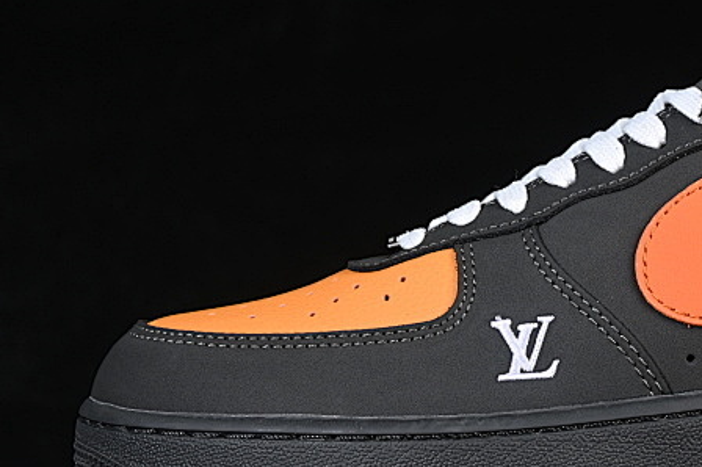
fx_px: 3527
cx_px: 658
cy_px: 182
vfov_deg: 7.6
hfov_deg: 11.3
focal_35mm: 181
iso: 160
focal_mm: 50
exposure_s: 1/60
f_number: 6.3
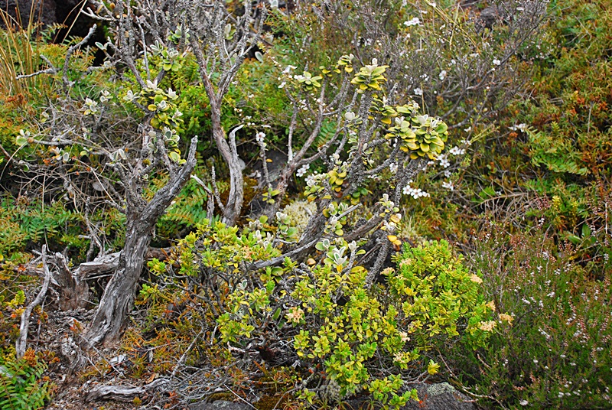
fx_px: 894
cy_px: 205
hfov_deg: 37.8
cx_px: 306
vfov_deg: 25.8
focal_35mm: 52
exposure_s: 1/125
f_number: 5.6
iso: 400
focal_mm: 35
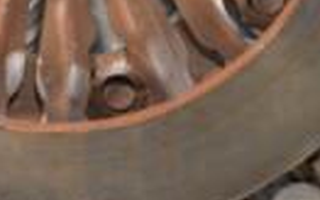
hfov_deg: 5.4
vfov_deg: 3.4
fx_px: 3362
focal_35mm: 385
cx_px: 39
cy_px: -161
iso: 3200
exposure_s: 1/160
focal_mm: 55
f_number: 6.3
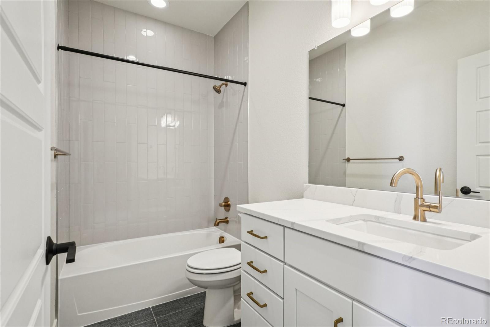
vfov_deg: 72.0
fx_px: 225
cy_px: 164
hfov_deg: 95.0
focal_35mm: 16
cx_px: 245
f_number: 8
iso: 400
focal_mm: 11
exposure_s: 1/30
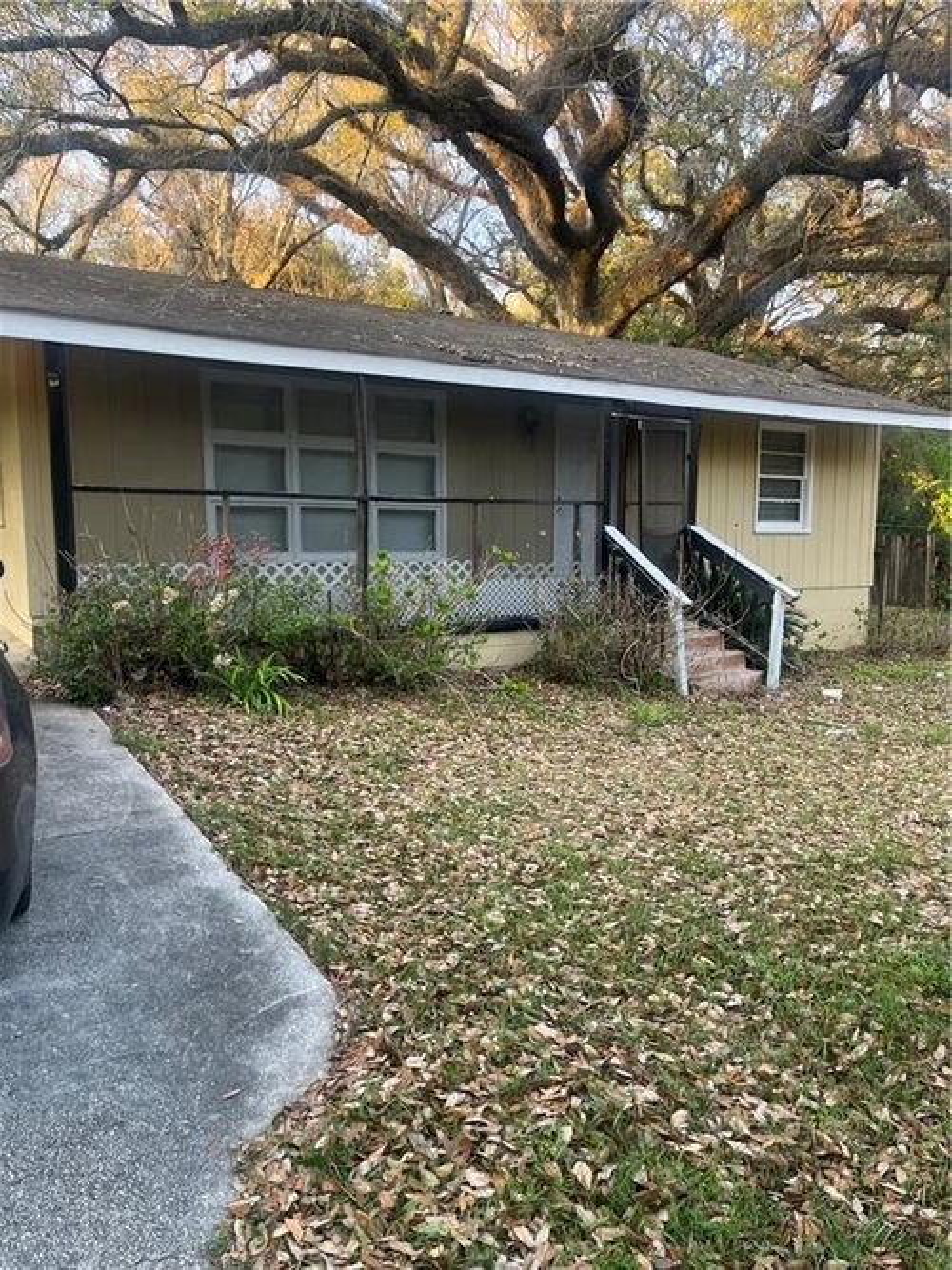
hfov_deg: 53.0
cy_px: 635
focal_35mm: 26
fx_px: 954
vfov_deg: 67.3
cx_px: 476
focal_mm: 5.1
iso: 64
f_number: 1.6
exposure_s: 1/121
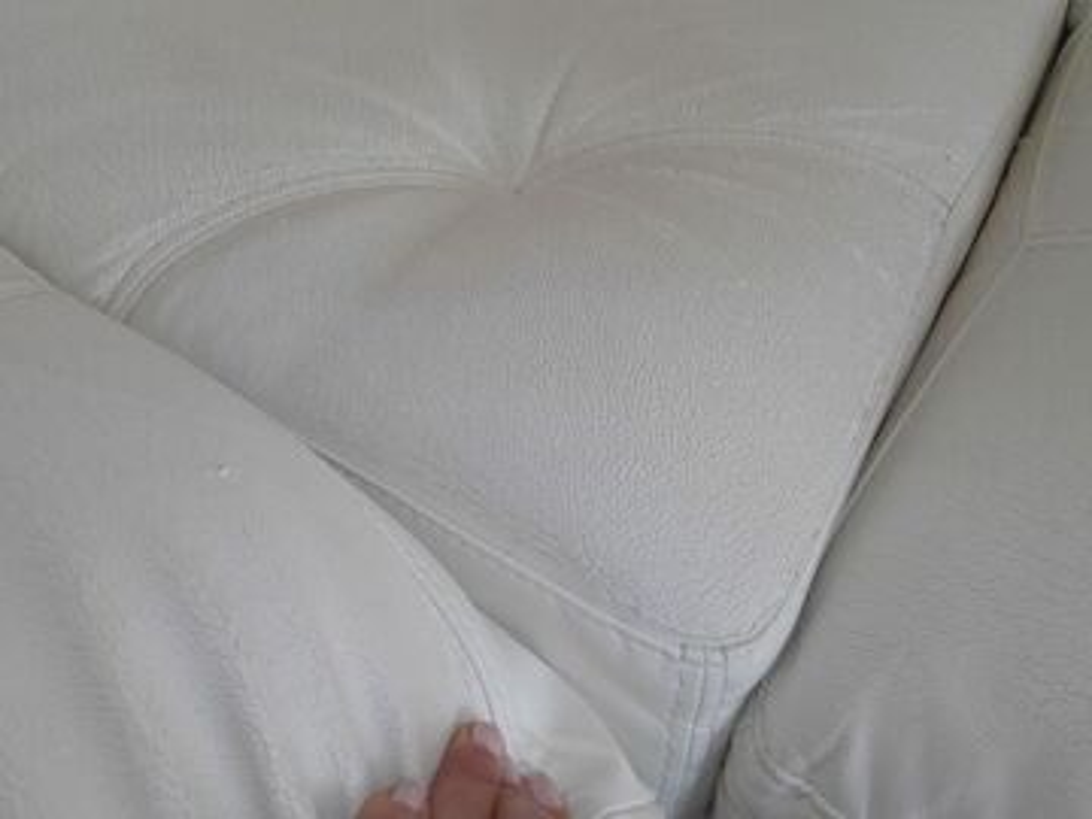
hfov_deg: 60.0
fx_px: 946
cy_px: 410
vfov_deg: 46.8
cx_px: 546
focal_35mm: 30
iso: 200
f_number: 3.5
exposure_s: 1/30
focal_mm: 5.36
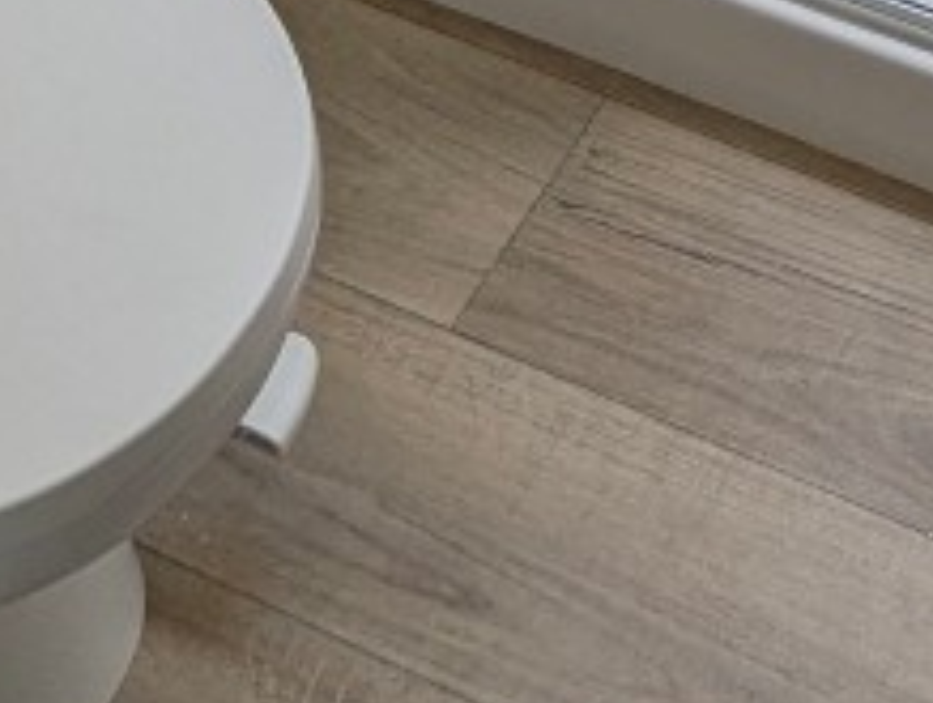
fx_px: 2754
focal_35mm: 102
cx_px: 743
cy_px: -277
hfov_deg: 19.0
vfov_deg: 13.8
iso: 59
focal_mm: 2.35
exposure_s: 1/284
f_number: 2.2
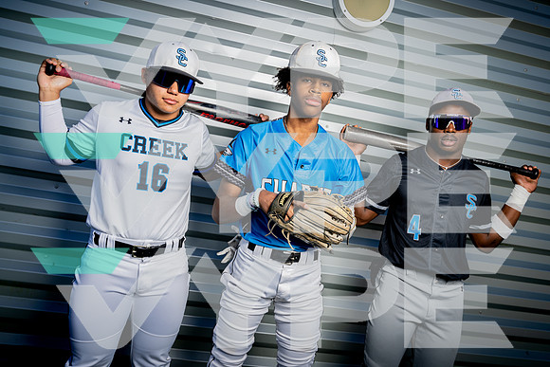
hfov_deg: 61.9
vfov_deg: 43.6
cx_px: 275
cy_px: 184
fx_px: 458
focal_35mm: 30
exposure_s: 1/250
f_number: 8
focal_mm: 30
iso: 125
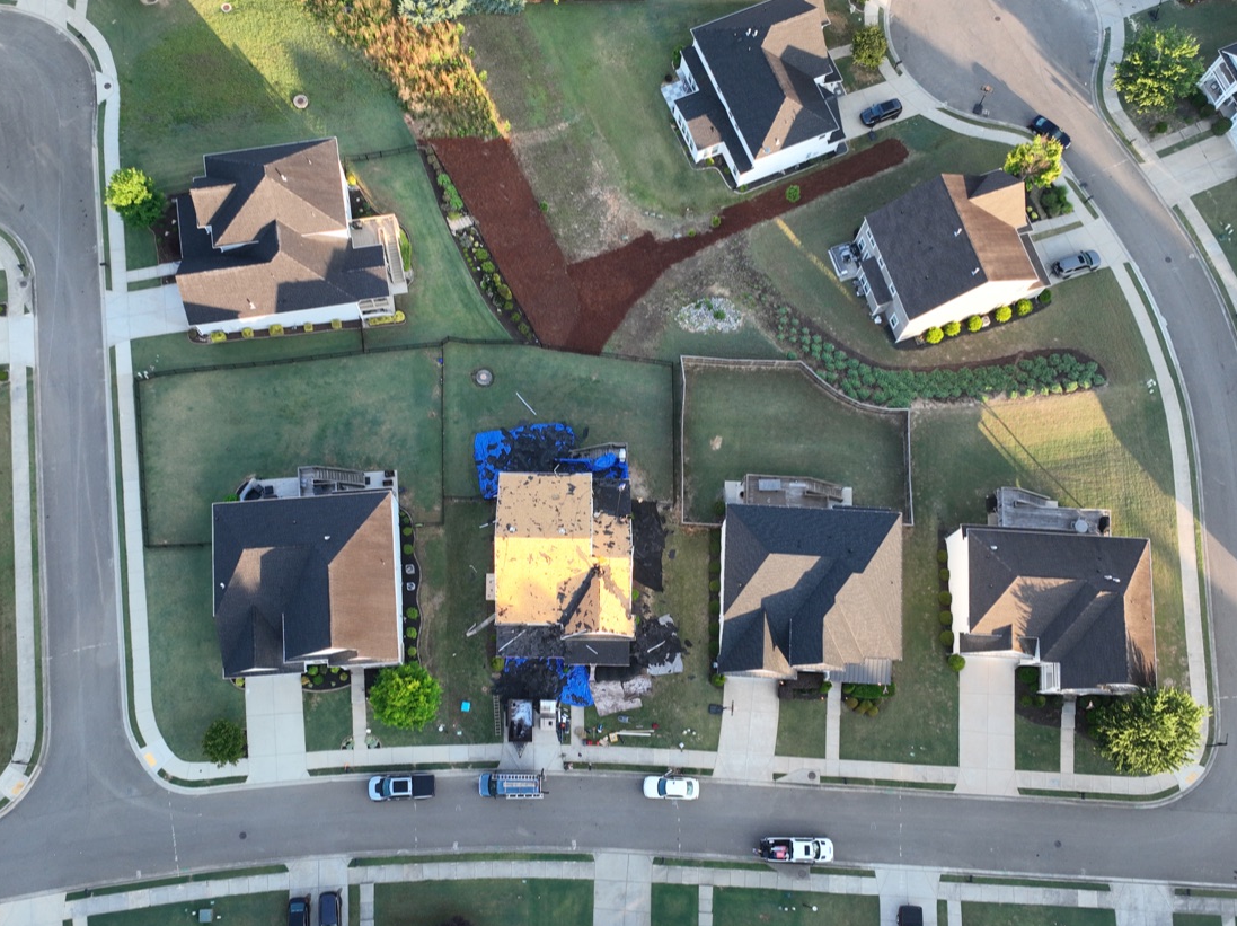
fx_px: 1250
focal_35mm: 35
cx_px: 572
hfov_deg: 52.6
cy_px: 531
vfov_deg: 40.5
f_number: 2.8
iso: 130
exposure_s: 1/250
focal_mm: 12.29
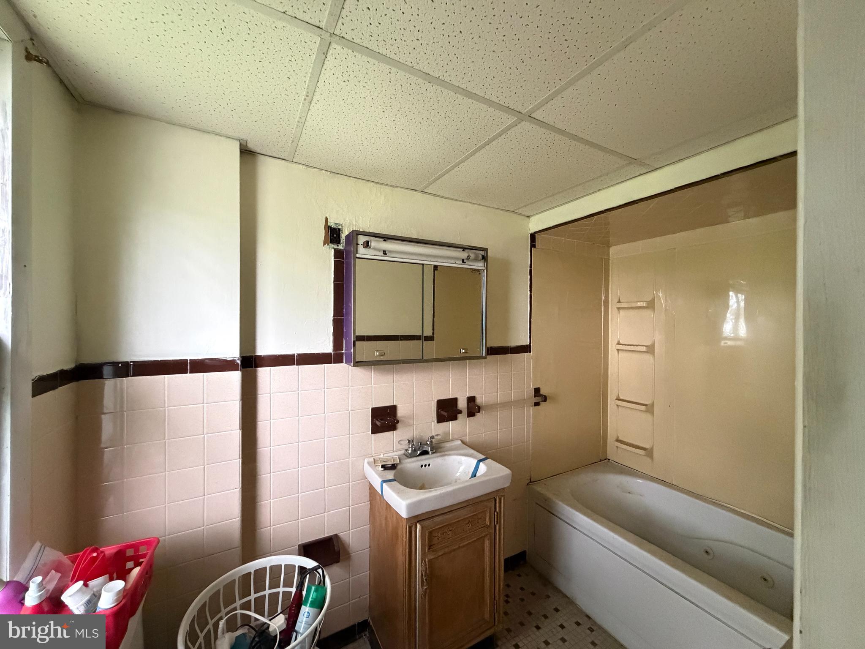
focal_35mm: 14
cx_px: 432
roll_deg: -0.5
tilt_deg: -0.8
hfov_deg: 102.1
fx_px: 350
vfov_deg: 85.7
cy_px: 324
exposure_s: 1/60
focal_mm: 2.22
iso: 800
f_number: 2.2
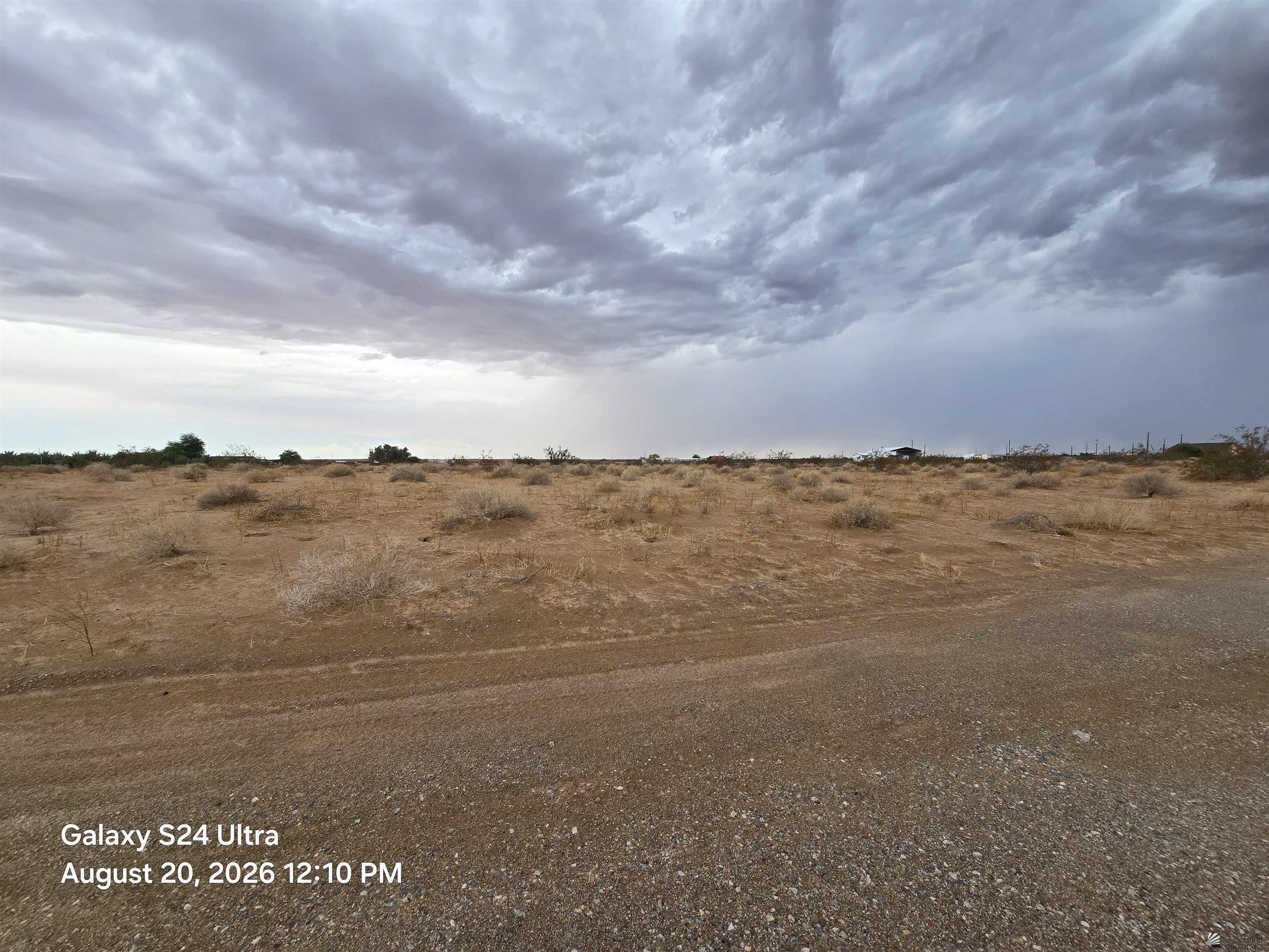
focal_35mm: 13
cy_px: 476
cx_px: 634
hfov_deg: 106.2
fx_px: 477
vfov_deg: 89.9
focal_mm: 2.2
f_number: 2.2
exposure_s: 1/1093
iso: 50
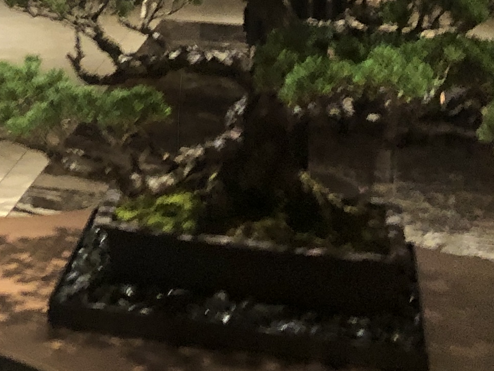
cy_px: -210
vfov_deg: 12.0
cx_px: -406
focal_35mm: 117
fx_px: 1670
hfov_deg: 14.7
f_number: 1.8
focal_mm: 3.99
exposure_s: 1/15
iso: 64
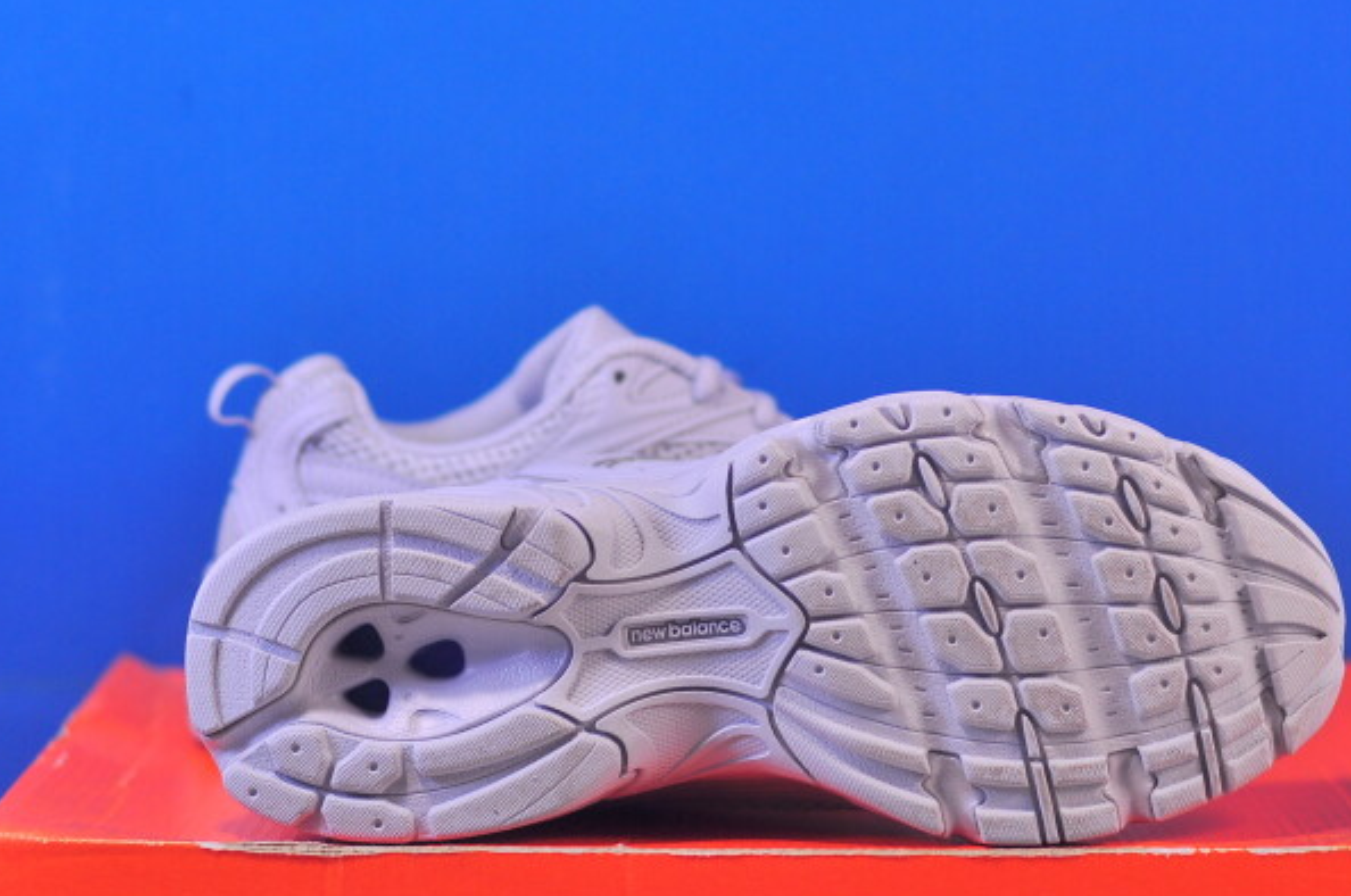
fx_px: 3784
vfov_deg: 13.5
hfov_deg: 20.2
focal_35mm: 101
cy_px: 363
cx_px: 728
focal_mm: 50
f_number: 2.5
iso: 250
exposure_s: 1/320
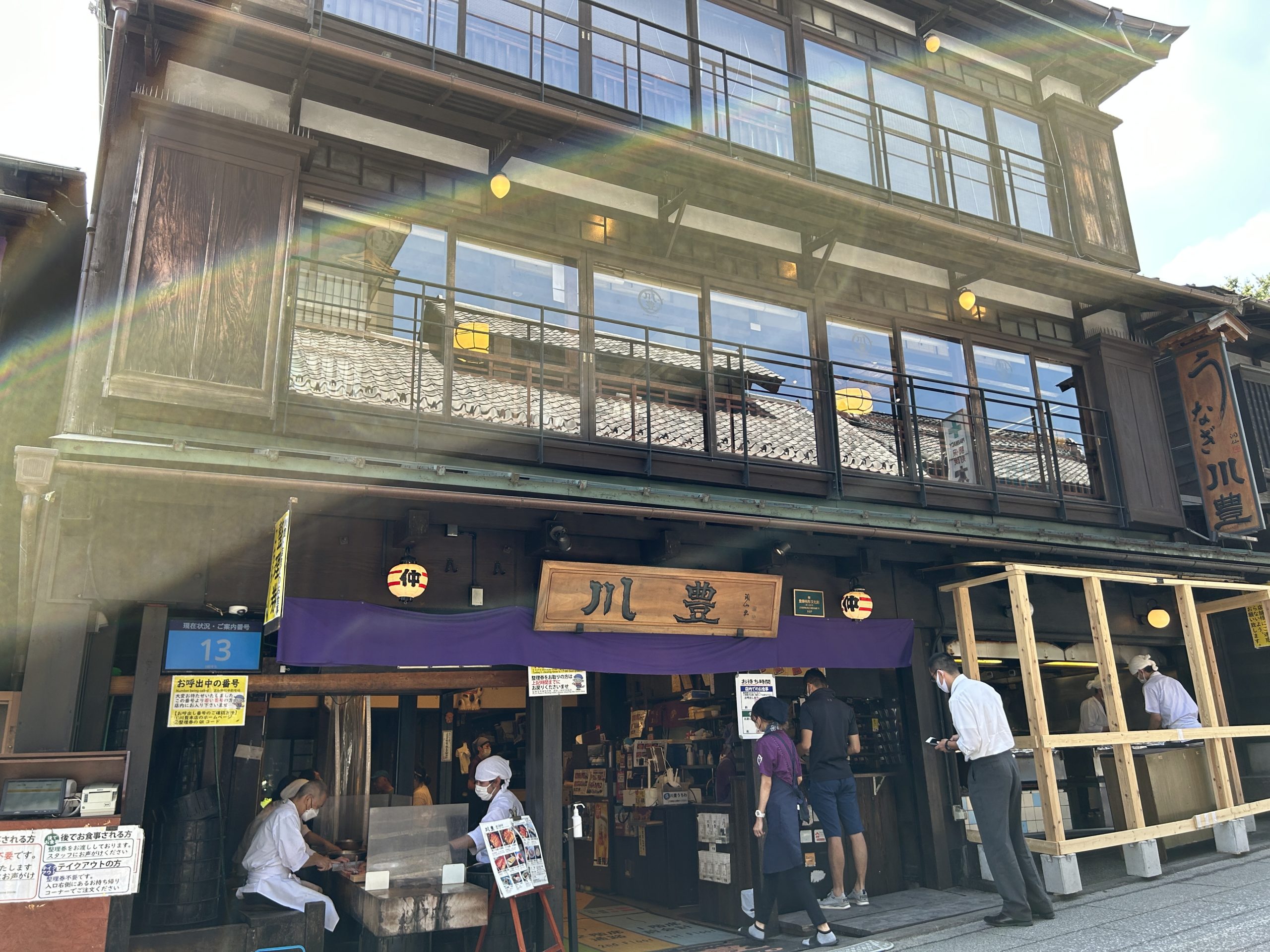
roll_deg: +1.4
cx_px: 635
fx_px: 954
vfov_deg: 53.1
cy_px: 476
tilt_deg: +17.3
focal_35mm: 26
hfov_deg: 67.3
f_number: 1.5
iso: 50
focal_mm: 5.7
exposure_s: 1/384
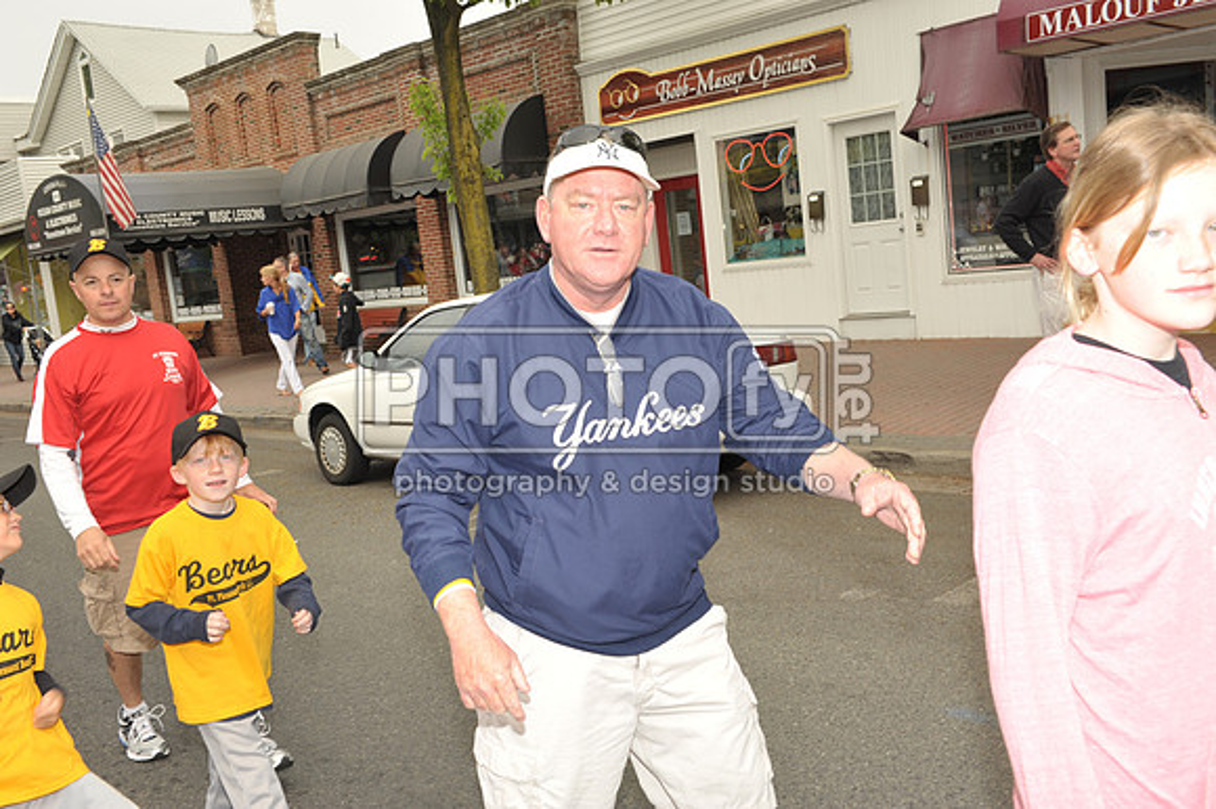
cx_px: 608
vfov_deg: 37.8
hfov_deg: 54.5
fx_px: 1182
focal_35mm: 35
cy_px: 404
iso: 400
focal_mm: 35
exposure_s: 1/250
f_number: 8
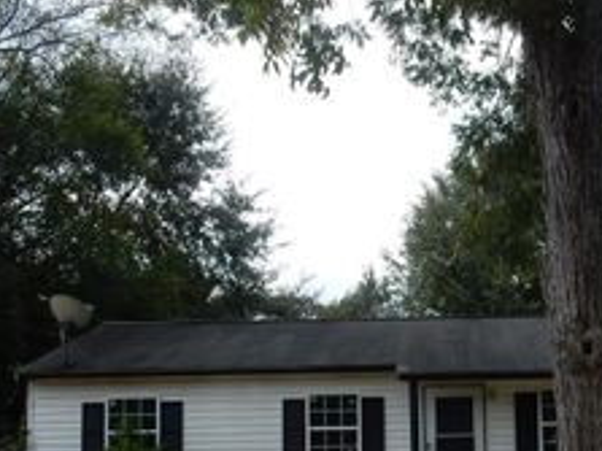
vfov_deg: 25.5
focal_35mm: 56
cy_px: 374
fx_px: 973
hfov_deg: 33.8
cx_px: 432
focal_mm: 4.5
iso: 125
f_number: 3.7
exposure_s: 1/1250
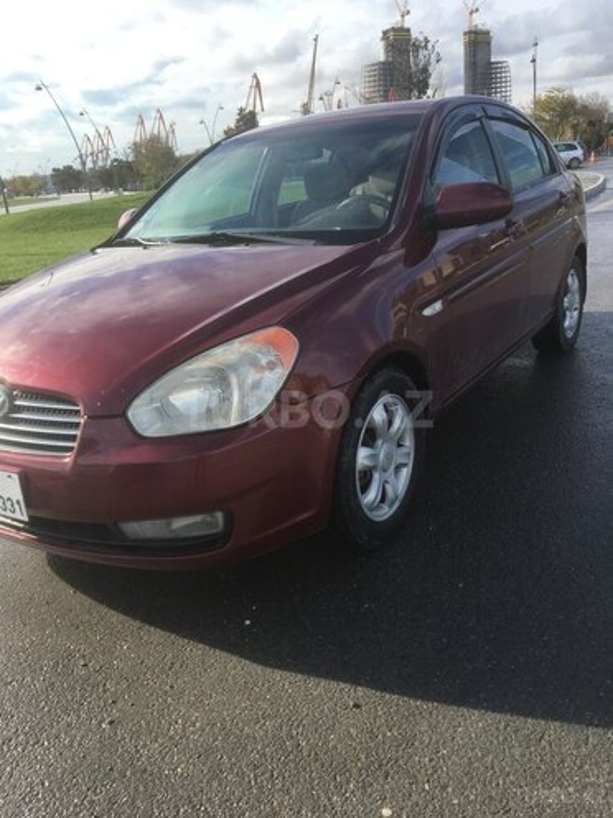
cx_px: 306
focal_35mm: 29
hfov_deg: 48.2
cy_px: 409
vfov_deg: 61.7
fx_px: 685
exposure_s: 1/836
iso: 25
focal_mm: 4.15
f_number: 2.2
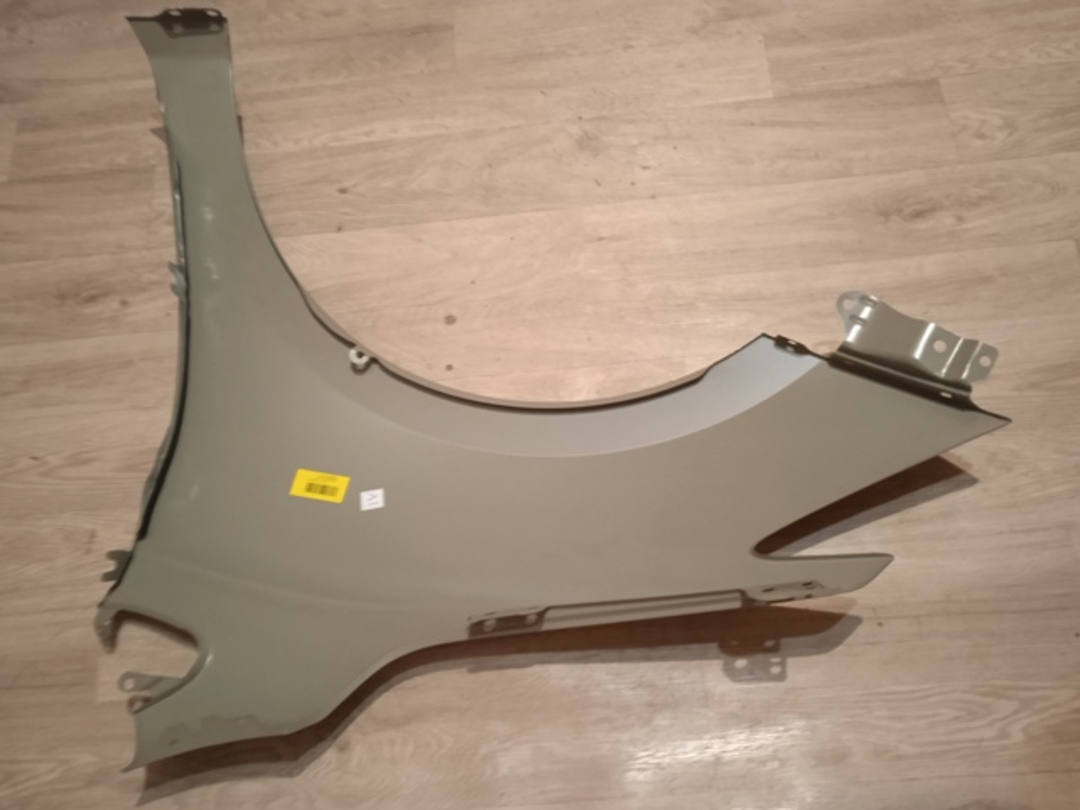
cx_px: 540
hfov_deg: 63.4
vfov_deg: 49.7
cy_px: 405
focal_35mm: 28
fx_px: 874
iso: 881
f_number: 2.2
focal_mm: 3.43
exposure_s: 1/16.7
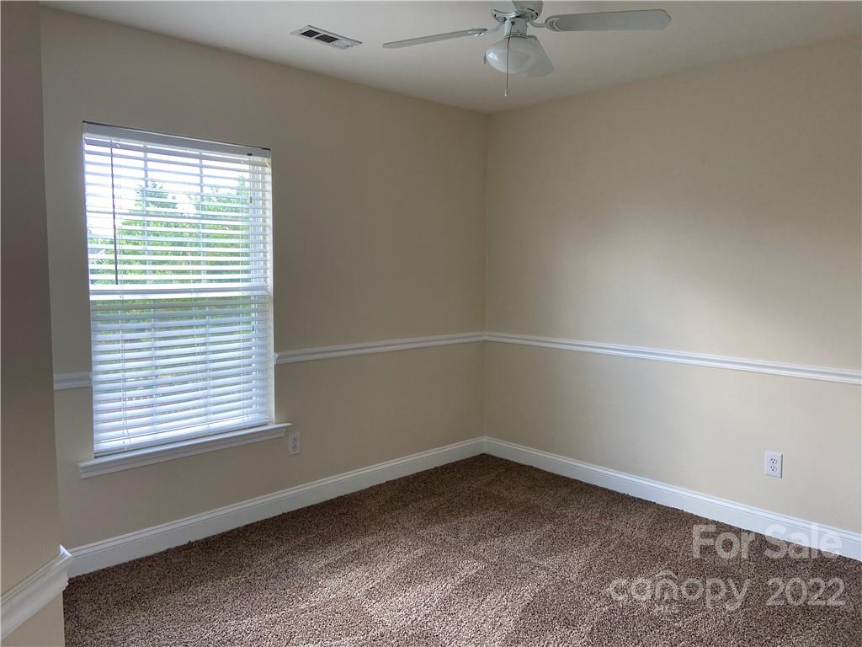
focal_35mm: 26
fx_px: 647
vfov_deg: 53.1
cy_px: 324
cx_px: 431
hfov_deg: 67.3
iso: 100
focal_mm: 4.25
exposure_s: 1/121
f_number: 1.8
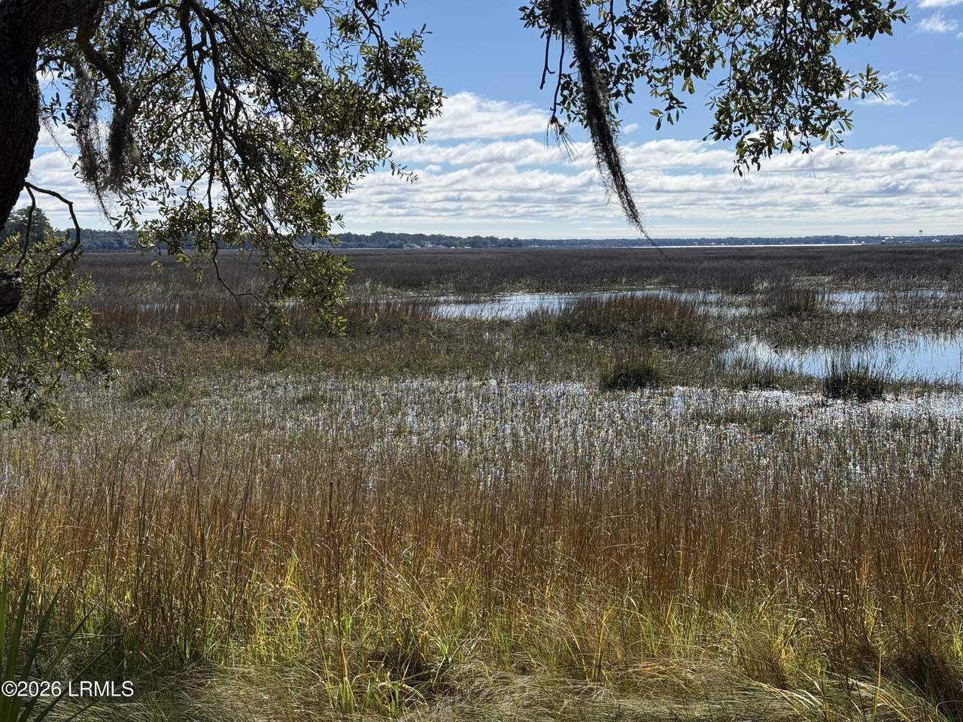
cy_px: 361
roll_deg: +0.0
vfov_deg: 30.3
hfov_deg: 39.7
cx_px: 482
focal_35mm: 48
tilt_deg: -4.0
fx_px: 1335
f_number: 1.78
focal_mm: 6.76
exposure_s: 1/6024
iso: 64
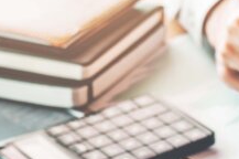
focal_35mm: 188
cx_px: 260
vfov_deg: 7.2
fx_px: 1246
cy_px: 188
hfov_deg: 10.8
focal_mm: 35
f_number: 2.8
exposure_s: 1/125
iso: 200
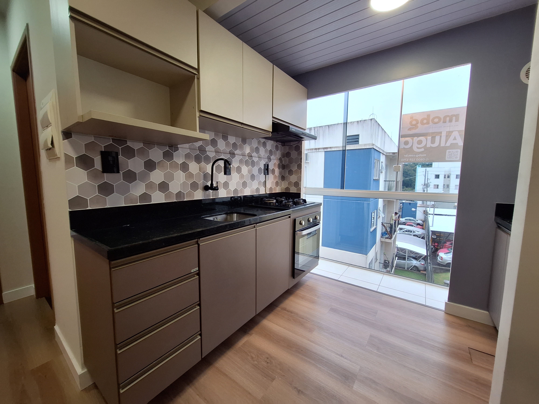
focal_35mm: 13
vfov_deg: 89.9
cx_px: 270
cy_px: 202
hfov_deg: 106.2
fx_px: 202
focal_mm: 1.74
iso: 50
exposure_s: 1/60
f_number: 2.2
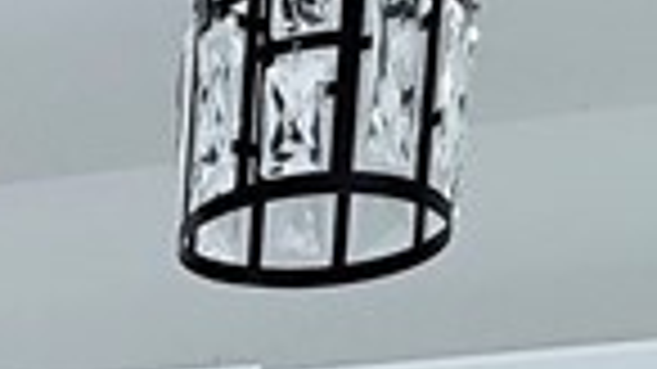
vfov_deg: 8.8
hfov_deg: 18.0
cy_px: 1184
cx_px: -310
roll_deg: -1.6
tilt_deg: -5.7
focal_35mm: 107
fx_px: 1863
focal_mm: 2.22
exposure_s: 1/184
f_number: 2.2
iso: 50
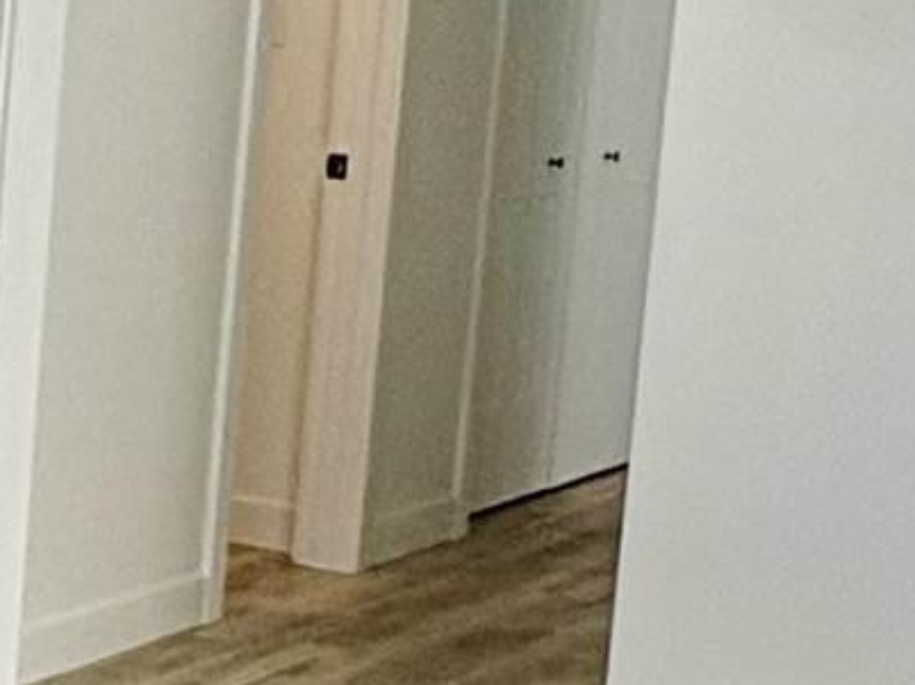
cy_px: 271
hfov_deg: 14.1
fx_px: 2827
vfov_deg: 13.8
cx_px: -1136
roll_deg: -1.0
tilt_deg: -6.7
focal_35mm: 107
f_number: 2.2
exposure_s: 1/109
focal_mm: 2.22
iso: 125
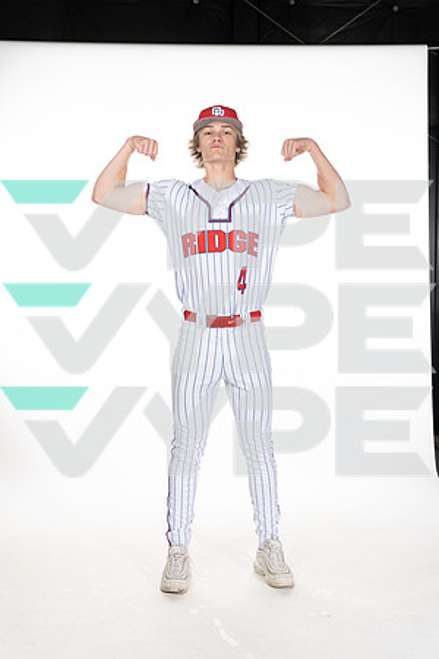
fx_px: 915
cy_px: 330
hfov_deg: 27.0
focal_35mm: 50
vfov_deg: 39.6
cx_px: 220
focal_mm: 50
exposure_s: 1/250
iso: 400
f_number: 6.3
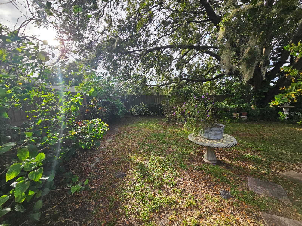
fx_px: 113
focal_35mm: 13
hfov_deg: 106.2
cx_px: 151
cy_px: 113
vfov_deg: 89.9
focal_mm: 2.2
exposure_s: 1/303
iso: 50
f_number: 2.2
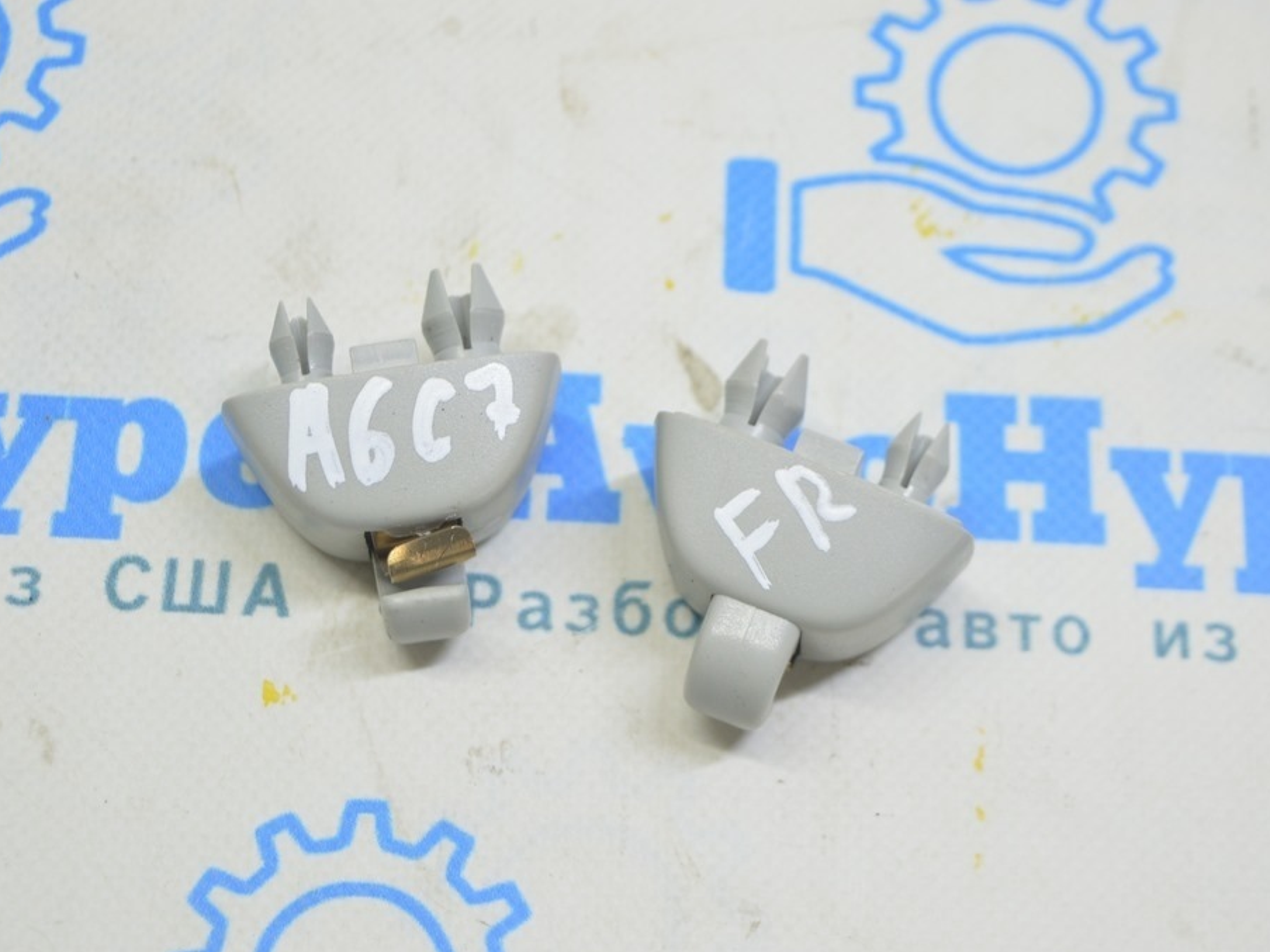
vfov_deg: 20.0
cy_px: 477
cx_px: 648
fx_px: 2698
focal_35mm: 74
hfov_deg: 26.5
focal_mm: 45
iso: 400
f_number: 5.6
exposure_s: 1/20
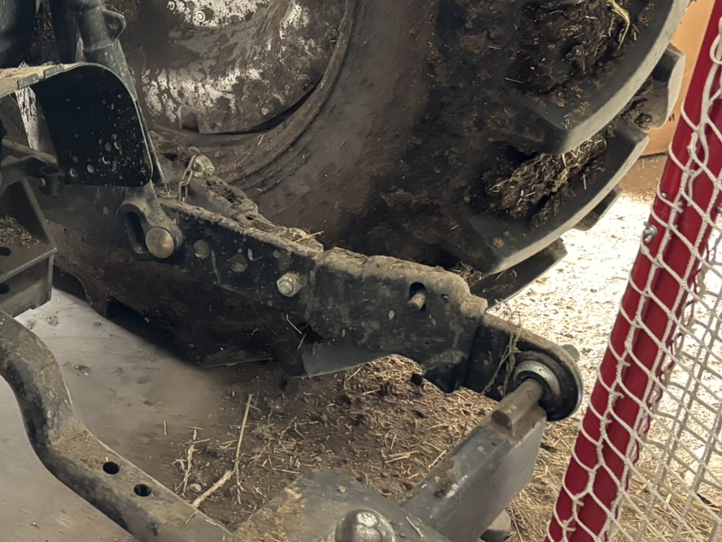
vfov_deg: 23.5
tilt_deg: -22.7
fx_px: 1252
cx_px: -16
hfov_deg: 29.8
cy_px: 18
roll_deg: -2.1
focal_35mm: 60
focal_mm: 5.96
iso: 640
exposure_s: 1/32
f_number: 1.6
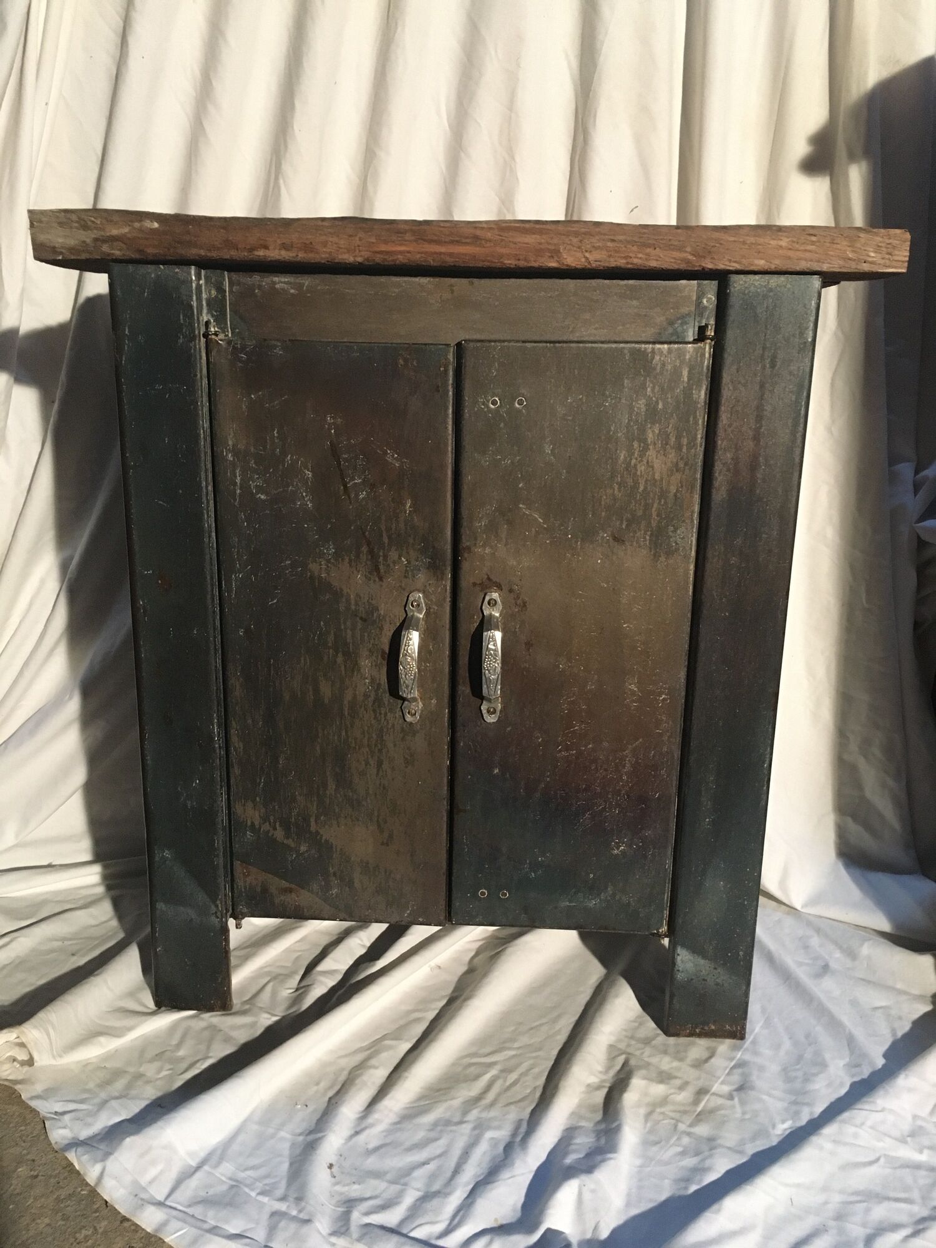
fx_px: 1046
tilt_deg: -14.4
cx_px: 468
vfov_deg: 61.7
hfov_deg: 48.2
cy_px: 624
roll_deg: -1.4
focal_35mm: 29
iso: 200
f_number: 2.2
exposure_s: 1/25
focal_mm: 4.15
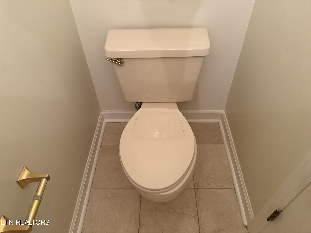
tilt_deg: -46.7
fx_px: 216
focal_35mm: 24
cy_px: 116
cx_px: 156
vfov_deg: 56.8
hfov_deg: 71.6
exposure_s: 1/60
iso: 640
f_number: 1.78
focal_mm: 6.76
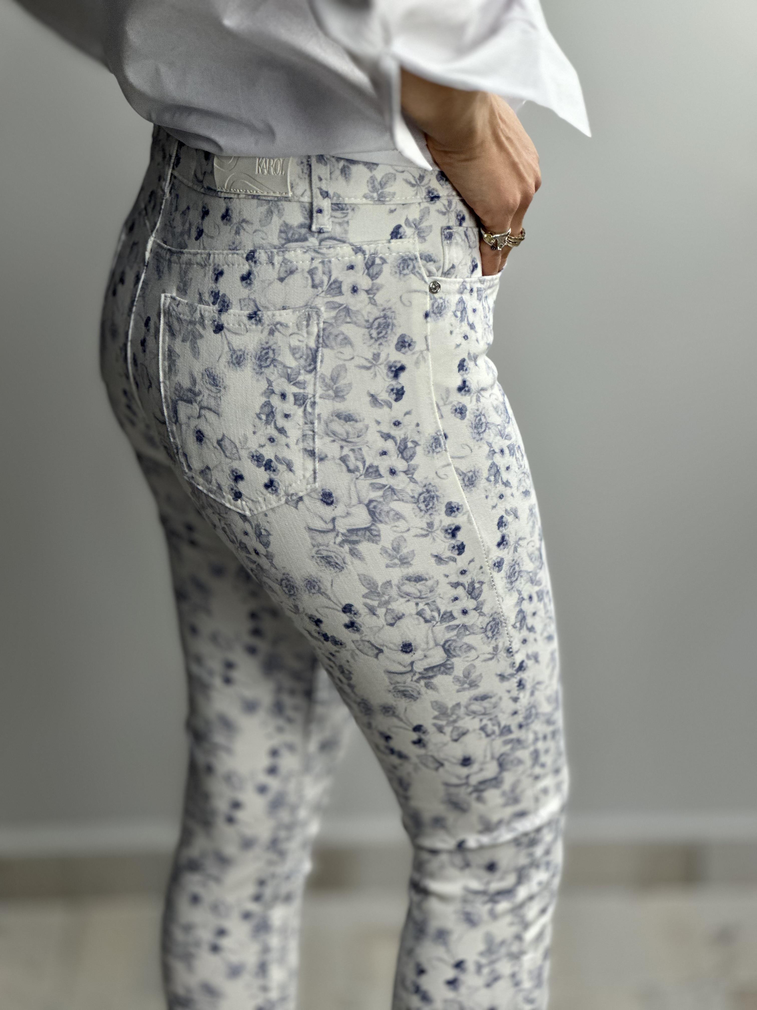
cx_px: 378
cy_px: 505
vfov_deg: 25.3
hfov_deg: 19.1
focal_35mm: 77
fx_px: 2245
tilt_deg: -20.1
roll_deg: +1.1
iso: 160
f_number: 2.8
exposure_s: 1/100
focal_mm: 9
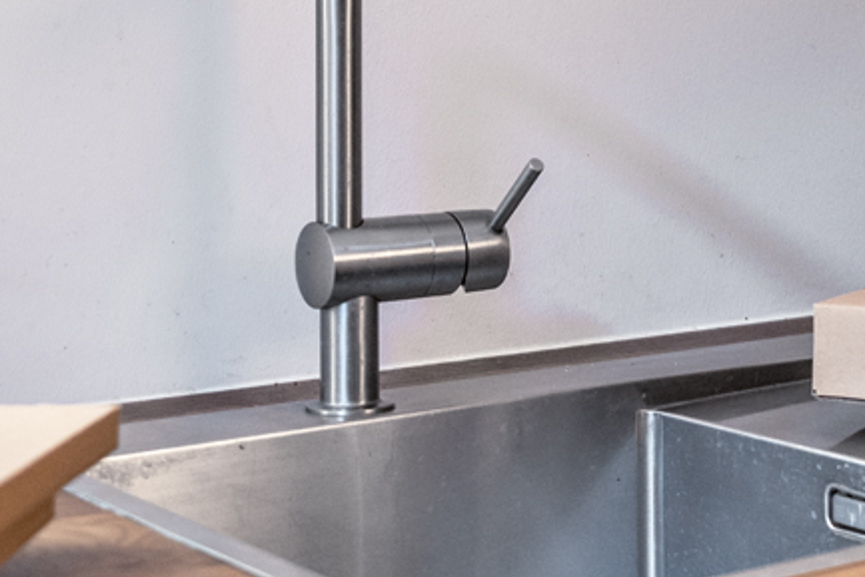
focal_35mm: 92
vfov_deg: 14.3
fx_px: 2205
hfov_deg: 22.0
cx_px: 635
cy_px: -172
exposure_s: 1/60
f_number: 2.8
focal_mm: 26.5
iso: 1250
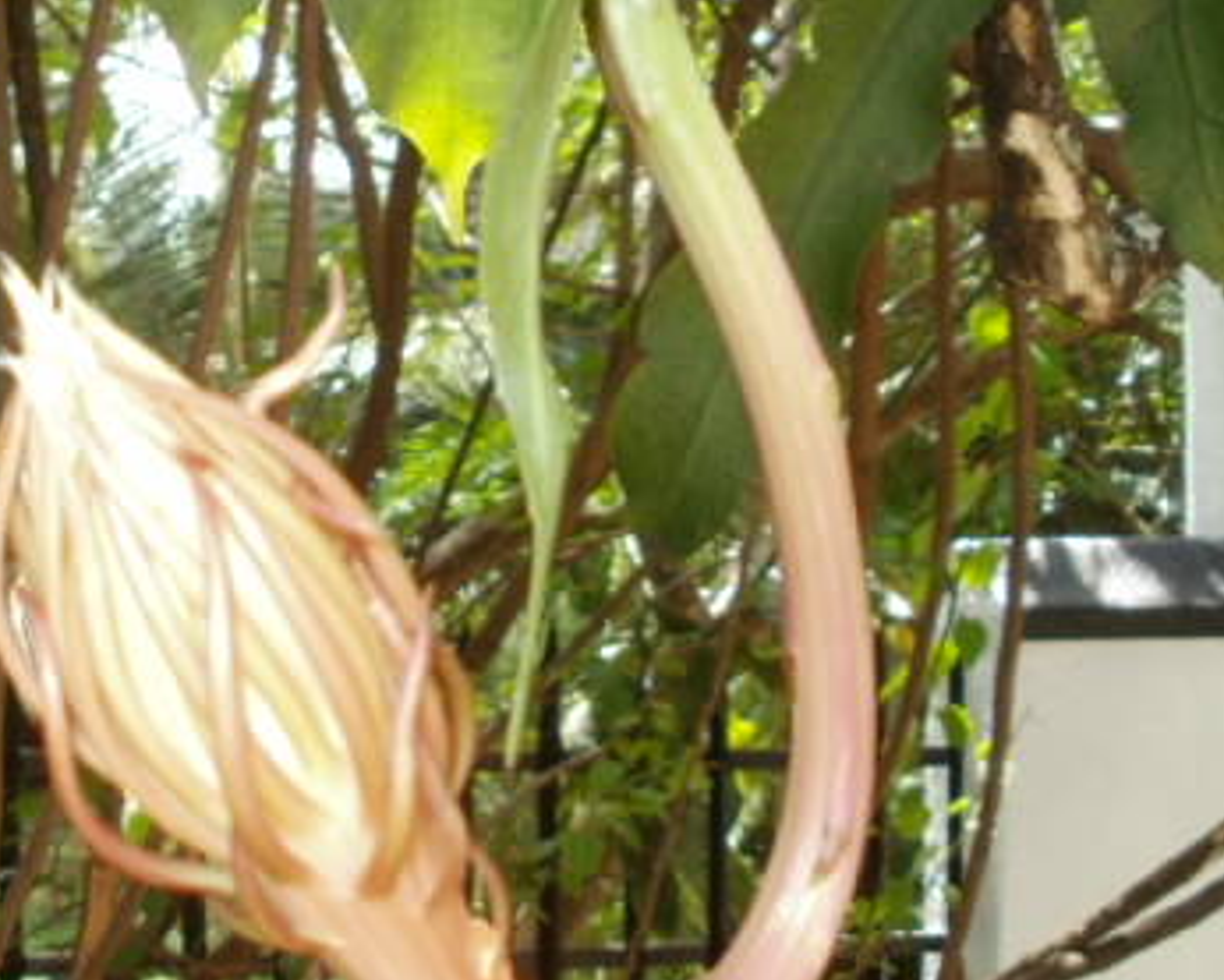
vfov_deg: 23.5
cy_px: 563
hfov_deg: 28.5
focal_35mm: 65
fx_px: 2355
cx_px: 233
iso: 100
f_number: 3.5
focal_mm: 6.3
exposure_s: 1/60
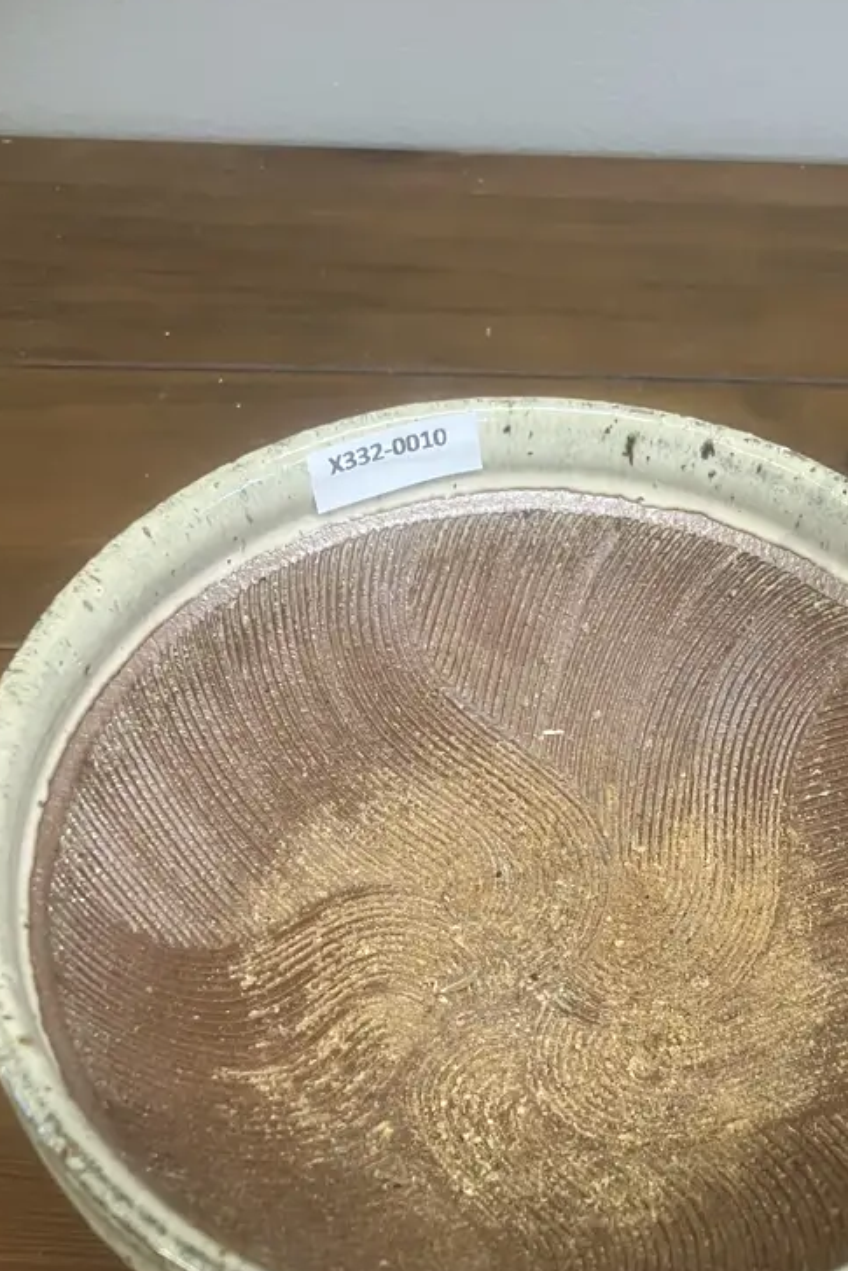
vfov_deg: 46.5
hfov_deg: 32.4
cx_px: 568
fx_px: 1448
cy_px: 871
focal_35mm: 41
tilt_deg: -57.1
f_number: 1.8
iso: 250
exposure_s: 1/50
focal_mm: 3.99
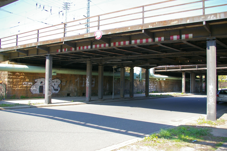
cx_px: 114
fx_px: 170
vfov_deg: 47.8
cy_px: 76
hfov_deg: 67.4
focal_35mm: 27
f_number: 6.7
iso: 200
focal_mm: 18
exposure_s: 1/125
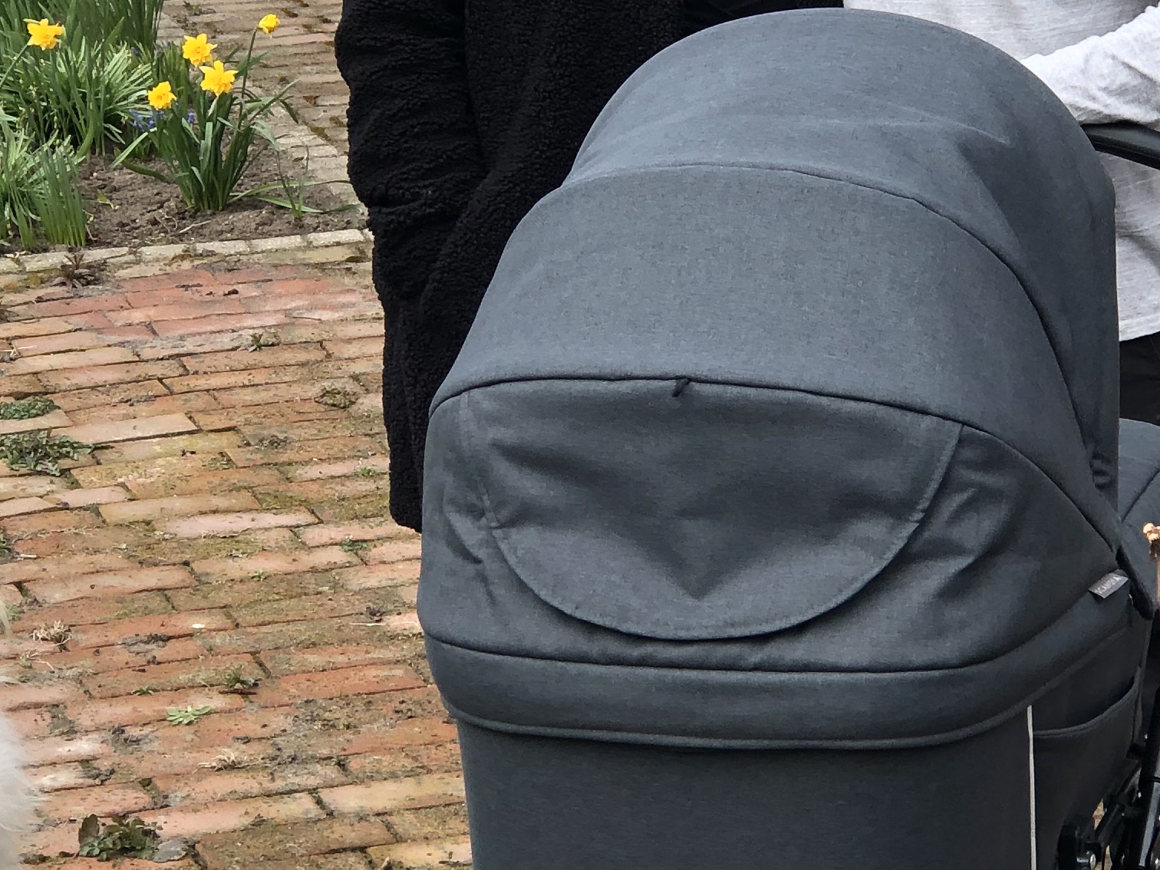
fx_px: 5094
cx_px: 643
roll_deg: +1.6
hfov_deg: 13.0
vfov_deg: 9.8
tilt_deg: -15.9
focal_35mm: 152
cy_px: 330
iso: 20
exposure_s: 1/174
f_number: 2.8
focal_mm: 6.6
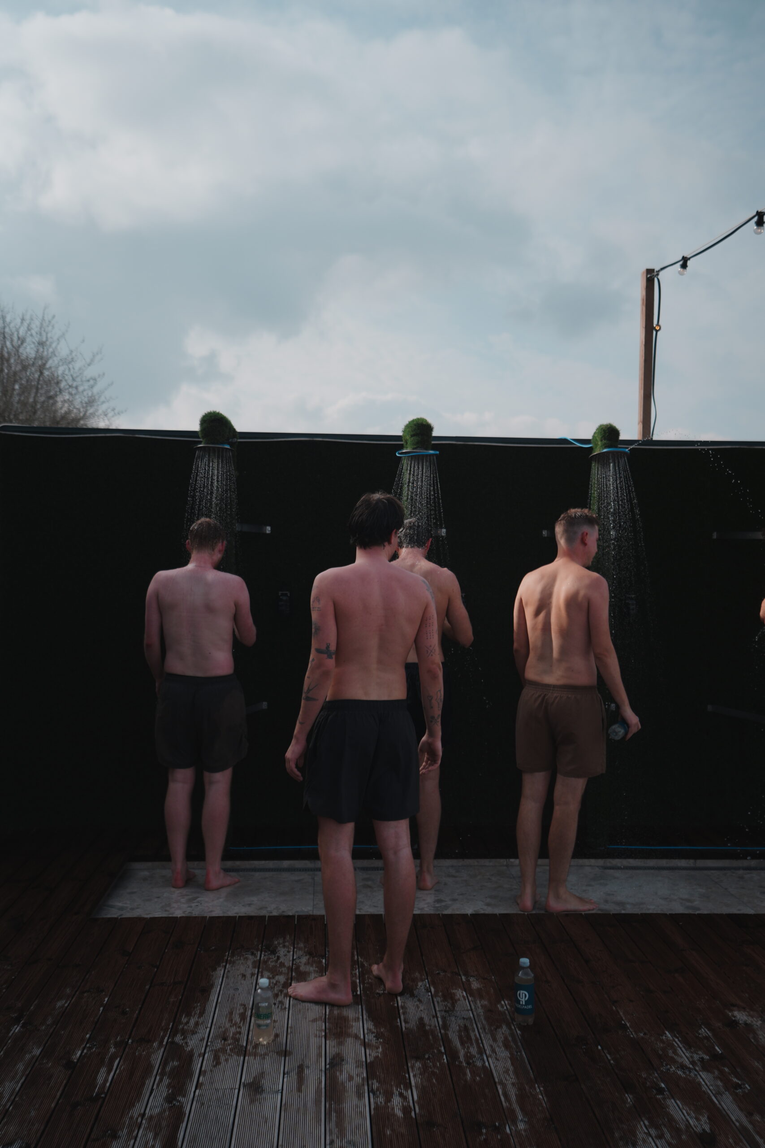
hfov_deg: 37.9
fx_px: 1115
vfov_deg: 54.4
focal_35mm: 35
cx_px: 382
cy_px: 574
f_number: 2.8
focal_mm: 35
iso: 125
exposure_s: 1/4000
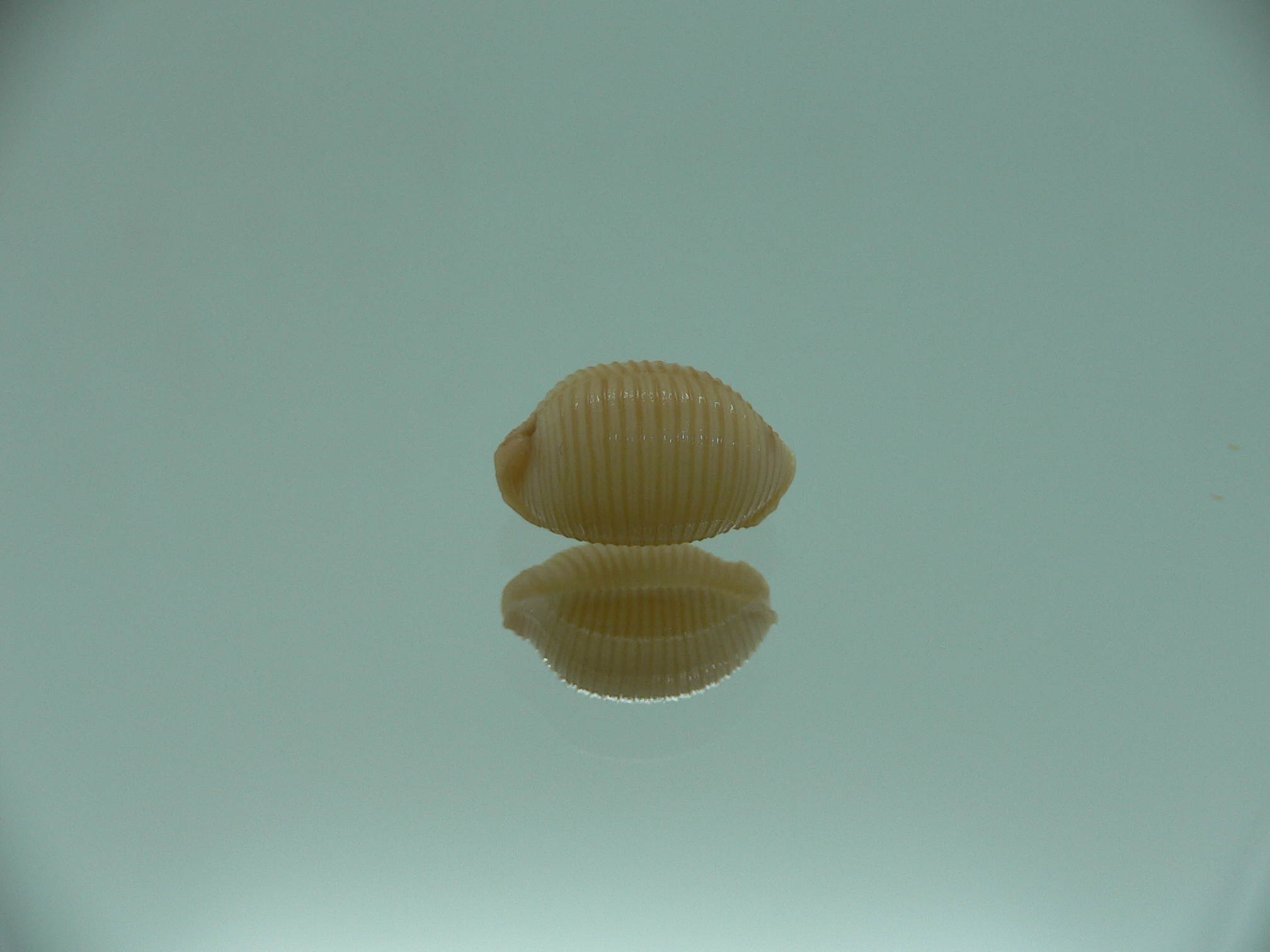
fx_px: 1284
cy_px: 476
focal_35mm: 35
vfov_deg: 40.7
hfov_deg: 52.6
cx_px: 635
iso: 80
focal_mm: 4.6
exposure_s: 1/80
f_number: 2.8
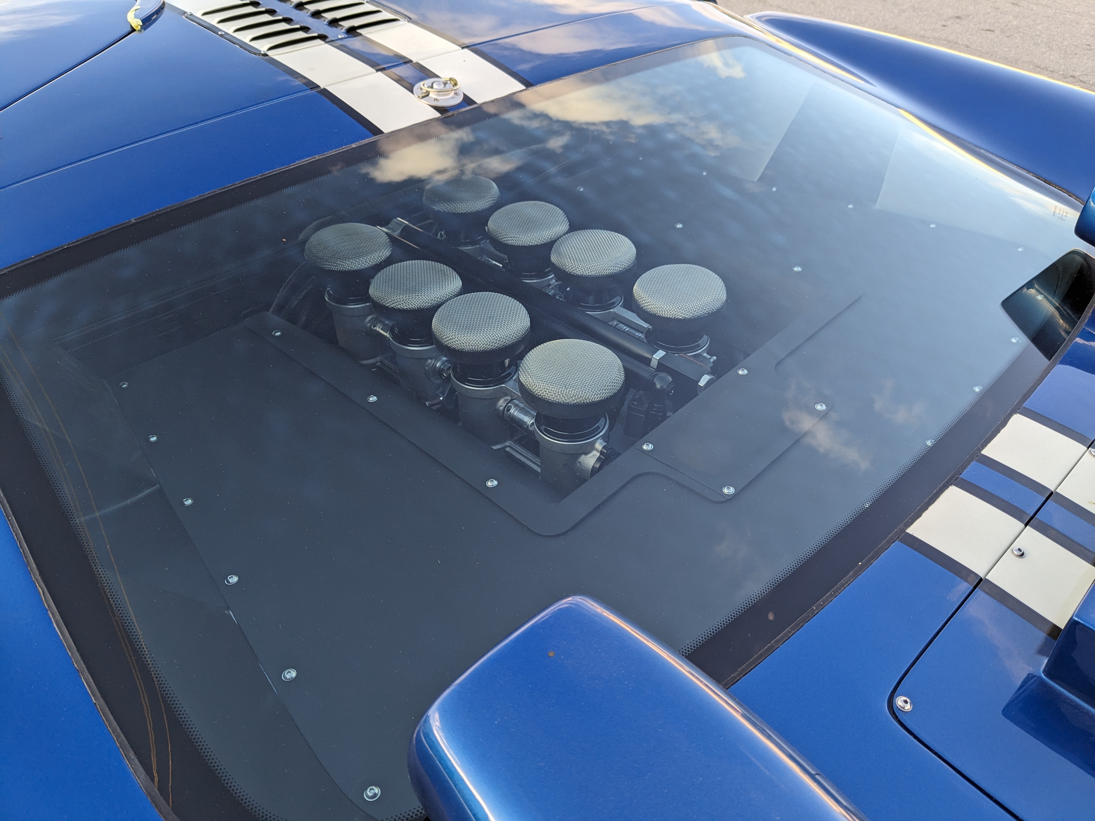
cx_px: 548
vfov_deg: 51.4
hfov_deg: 65.3
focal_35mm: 27
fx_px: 854
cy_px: 410
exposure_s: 1/334
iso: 48
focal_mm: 4.38
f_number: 1.73
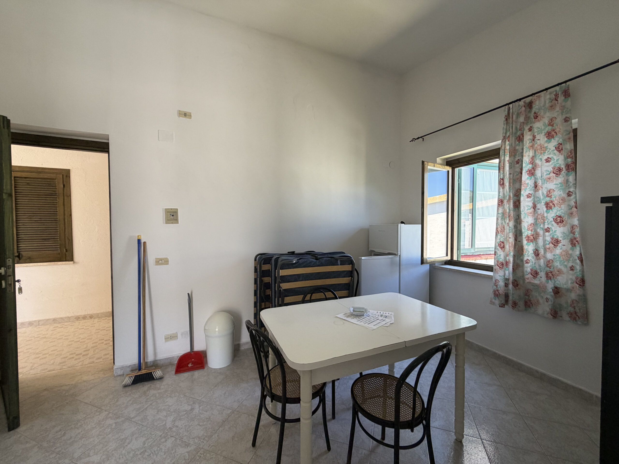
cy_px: 232
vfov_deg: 85.7
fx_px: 250
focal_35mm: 14
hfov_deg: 102.1
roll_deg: +0.5
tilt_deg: -1.7
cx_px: 310
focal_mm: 2.22
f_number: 2.2
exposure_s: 1/121
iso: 160
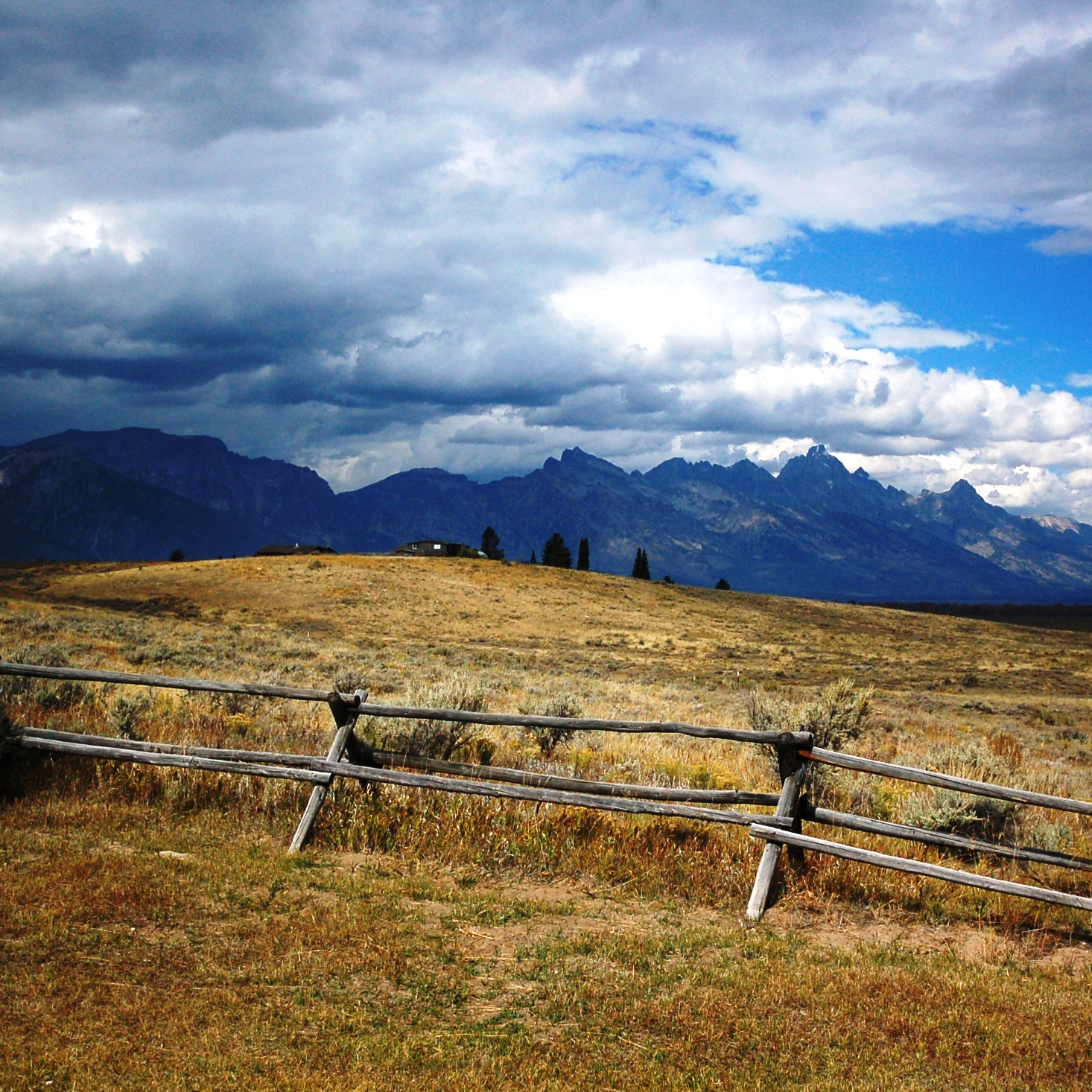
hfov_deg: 36.0
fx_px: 1677
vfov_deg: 36.1
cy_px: 543
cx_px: 612
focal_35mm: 47
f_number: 4.5
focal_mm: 24
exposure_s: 1/4000
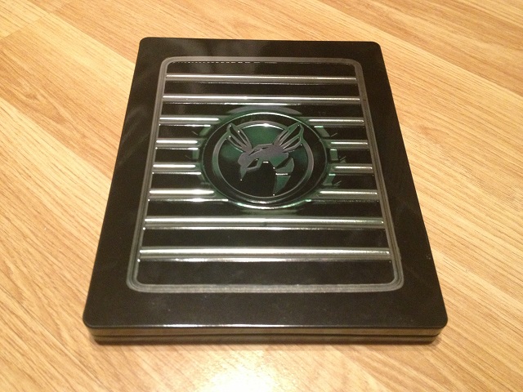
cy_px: 196
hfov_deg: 52.6
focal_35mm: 35
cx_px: 262
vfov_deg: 40.7
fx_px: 529
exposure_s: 1/20
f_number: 2.4
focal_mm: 4.28
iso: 400
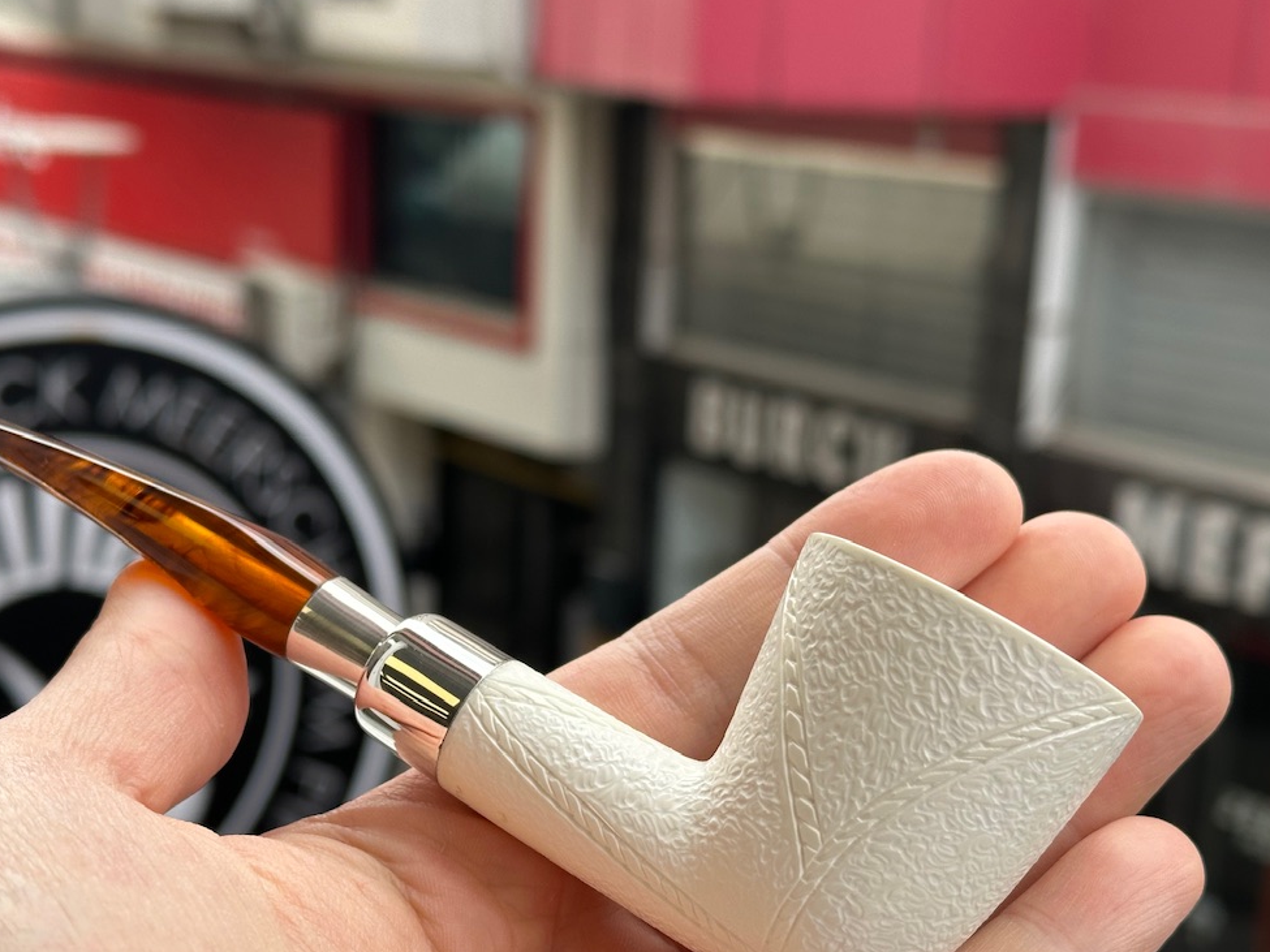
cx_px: 550
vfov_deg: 23.2
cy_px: 590
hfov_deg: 30.7
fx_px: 2311
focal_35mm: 63
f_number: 1.78
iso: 64
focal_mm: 6.86
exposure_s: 1/971
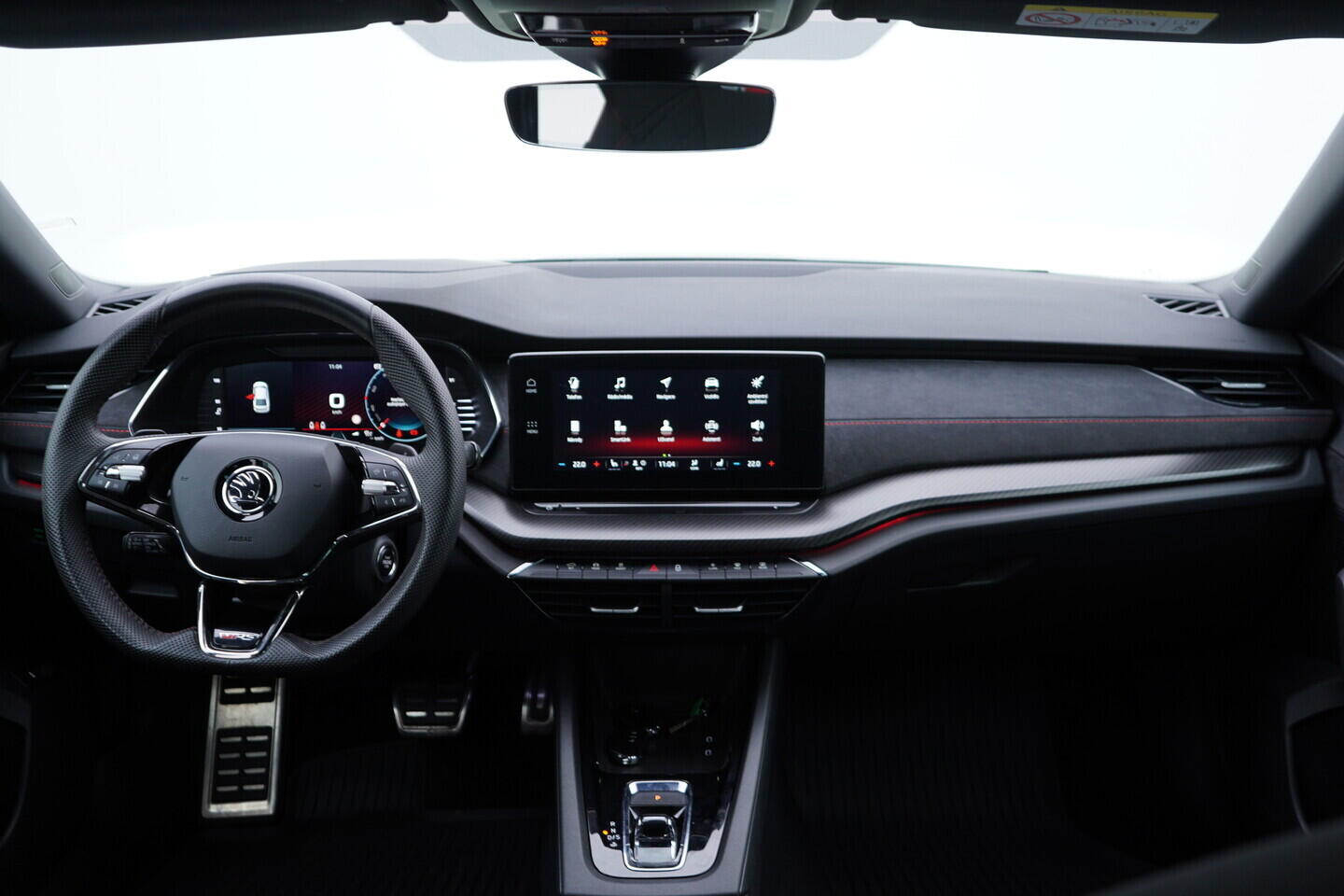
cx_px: 672
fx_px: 1344
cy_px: 448
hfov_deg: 53.1
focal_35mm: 36
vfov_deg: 36.9
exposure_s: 1/40
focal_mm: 24
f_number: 2.8
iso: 160
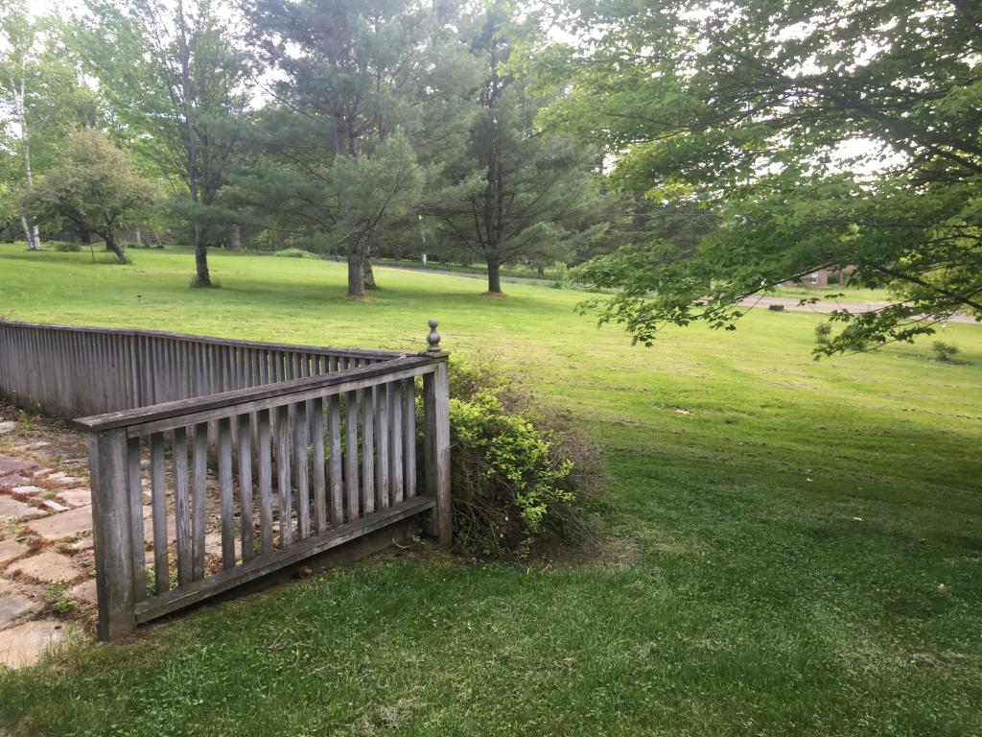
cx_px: 491
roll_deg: +2.3
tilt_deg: -8.1
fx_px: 823
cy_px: 368
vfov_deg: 48.2
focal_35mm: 29
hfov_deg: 61.7
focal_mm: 4.15
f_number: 2.2
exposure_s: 1/120
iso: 32
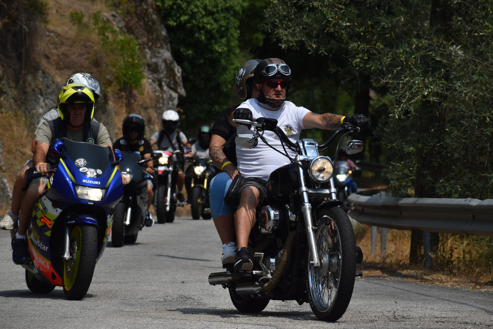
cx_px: 246
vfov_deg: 6.1
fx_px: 3081
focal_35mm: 225
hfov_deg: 9.1
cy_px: 164
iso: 220
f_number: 8
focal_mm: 150
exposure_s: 1/2000
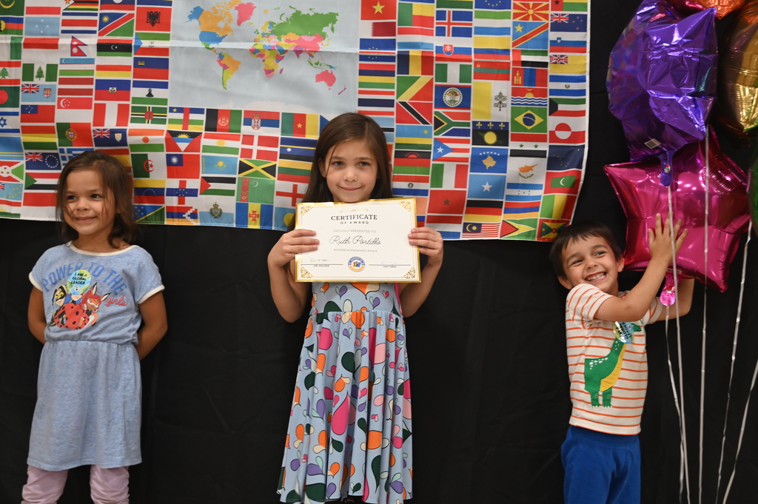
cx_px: 379
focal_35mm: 42
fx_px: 884
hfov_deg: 46.4
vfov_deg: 31.8
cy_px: 252
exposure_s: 1/125
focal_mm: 42
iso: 1800
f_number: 2.8
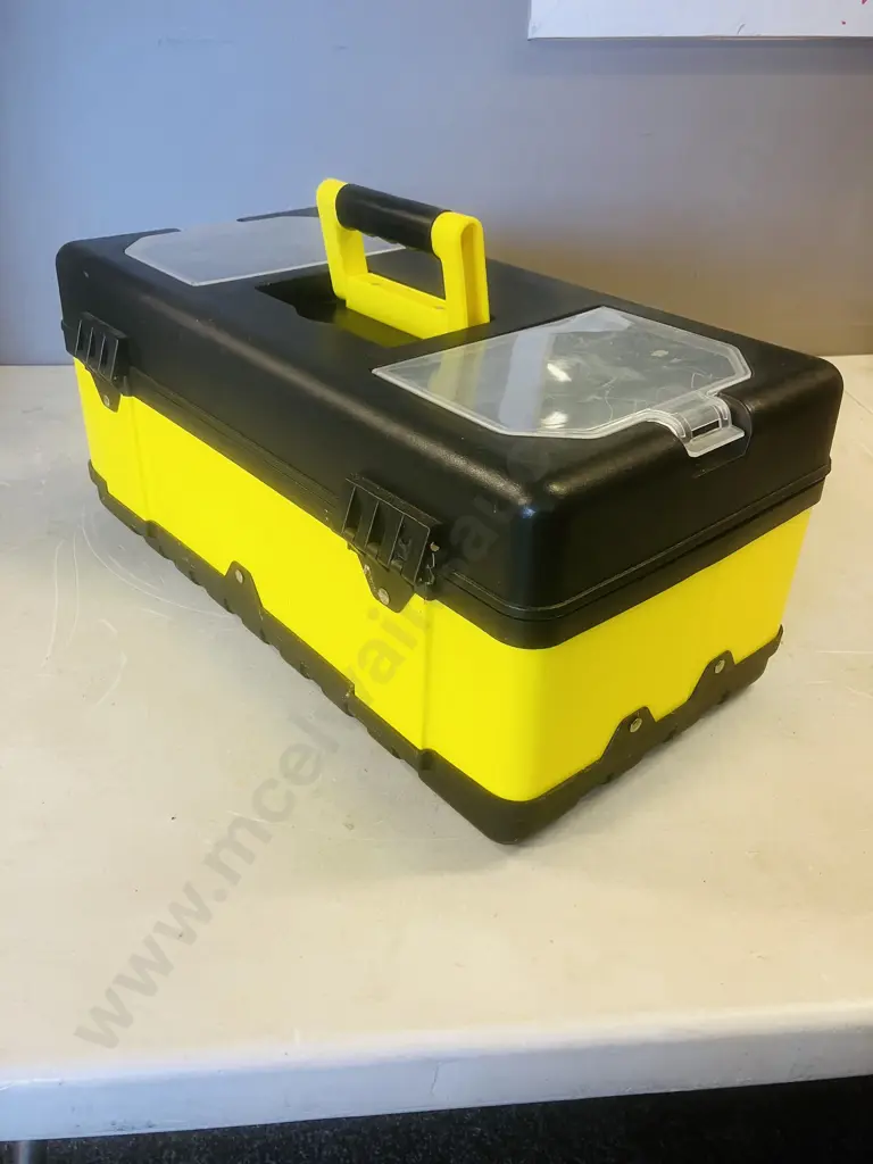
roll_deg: +0.1
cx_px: 436
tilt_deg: -30.0
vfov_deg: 63.4
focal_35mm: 28
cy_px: 582
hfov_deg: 49.7
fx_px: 942
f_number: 1.8
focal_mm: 3.99
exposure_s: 1/50
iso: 80
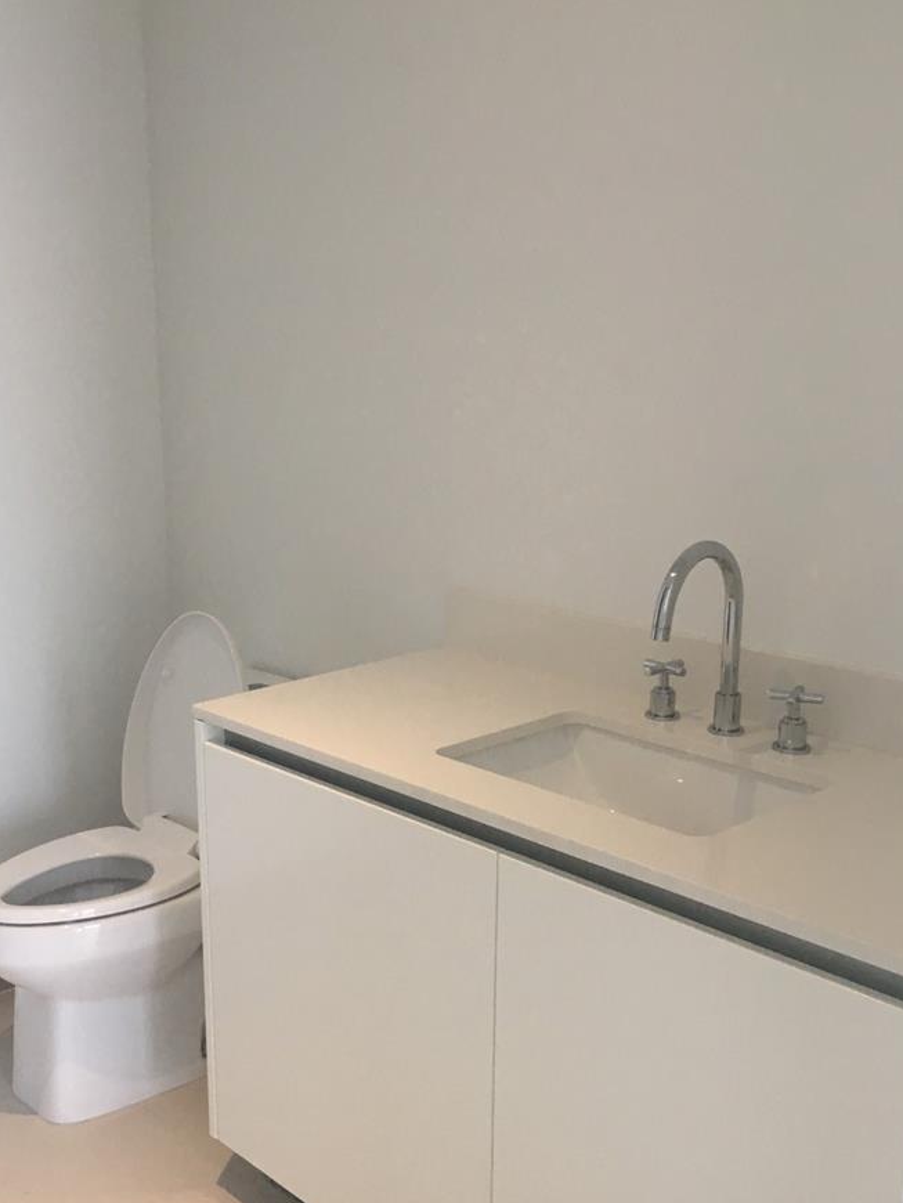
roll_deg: +0.7
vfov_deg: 46.6
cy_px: 694
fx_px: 1391
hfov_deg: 35.6
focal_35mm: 40
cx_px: 300
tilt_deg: -15.0
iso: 25
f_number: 2.2
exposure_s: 1/30
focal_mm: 4.15
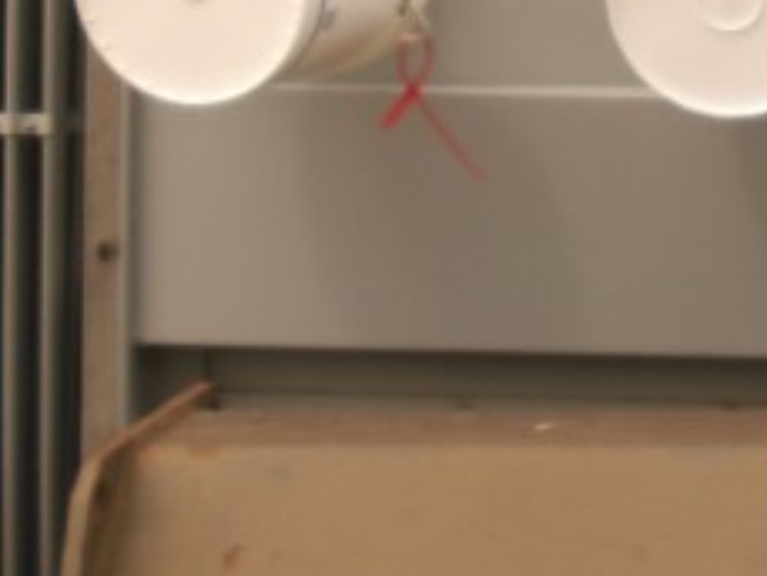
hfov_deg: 16.3
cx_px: 777
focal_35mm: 118
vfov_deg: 12.5
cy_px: 44
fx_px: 2616
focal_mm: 4.9
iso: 100
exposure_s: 1/608
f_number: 3
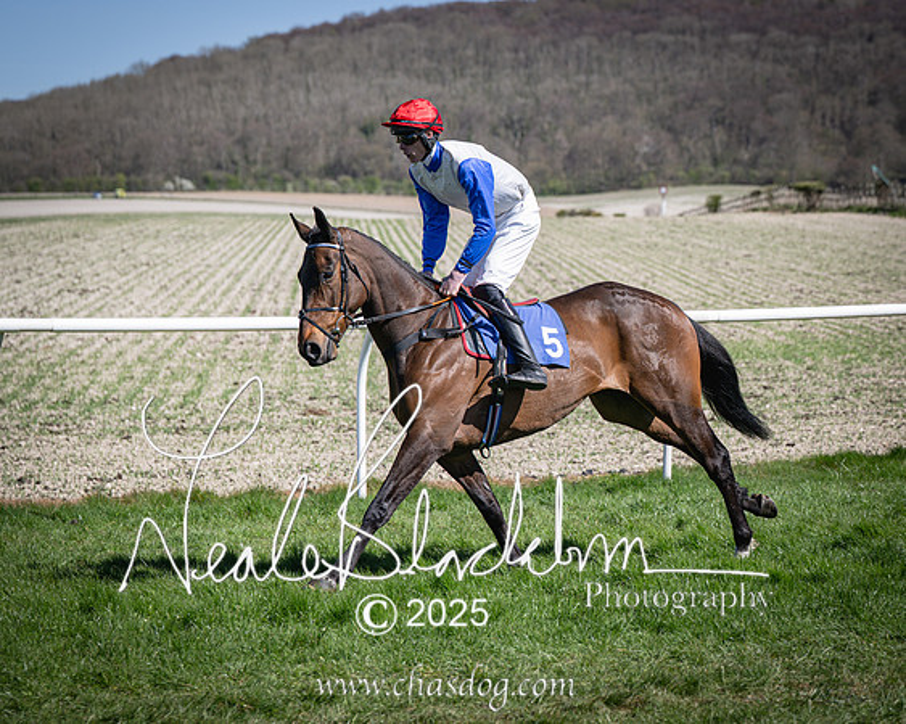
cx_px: 598
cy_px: 361
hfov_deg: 15.7
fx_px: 3276
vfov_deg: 12.6
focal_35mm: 122
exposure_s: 1/2000
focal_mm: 96
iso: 180
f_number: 4
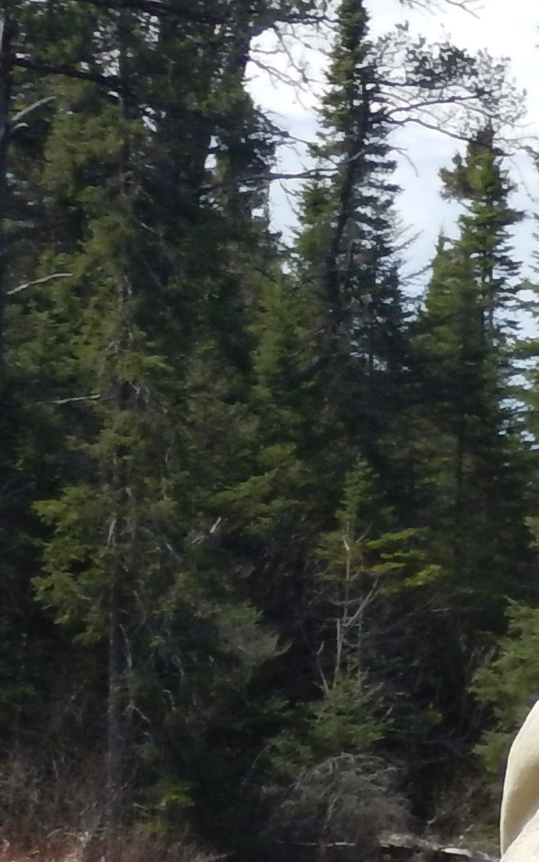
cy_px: 1065
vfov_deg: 8.4
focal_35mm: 248
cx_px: 1334
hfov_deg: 5.1
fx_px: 5831
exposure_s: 1/640
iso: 125
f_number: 4.4
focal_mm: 10.1
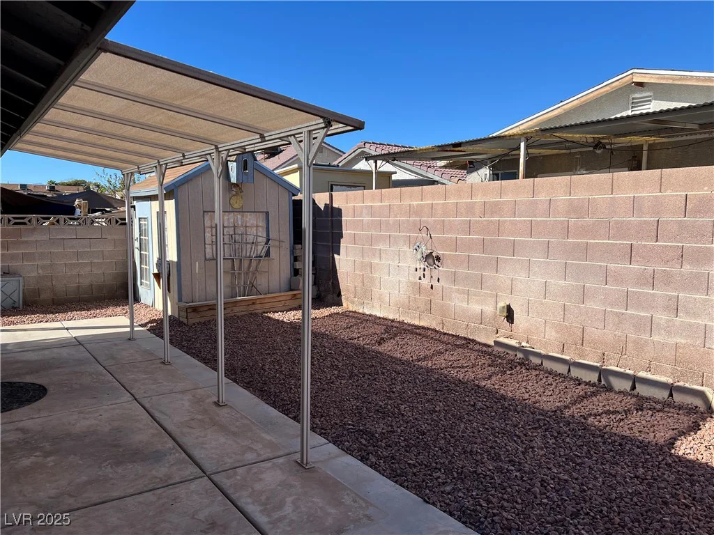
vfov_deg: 53.1
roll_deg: -0.2
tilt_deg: -4.2
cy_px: 268
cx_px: 357
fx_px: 536
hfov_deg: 67.3
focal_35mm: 26
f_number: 1.5
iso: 50
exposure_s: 1/3968
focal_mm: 5.7
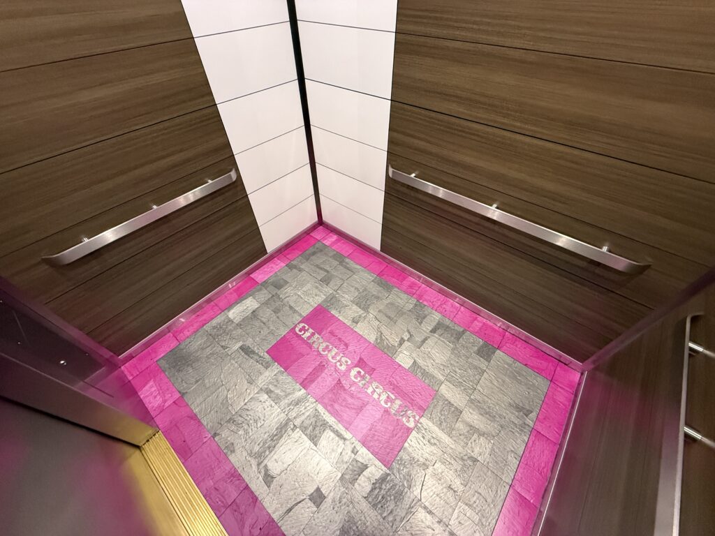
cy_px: 268
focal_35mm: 14
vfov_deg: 85.7
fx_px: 289
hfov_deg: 102.1
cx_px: 358
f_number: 2.2
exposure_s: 1/60
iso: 640
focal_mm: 2.22
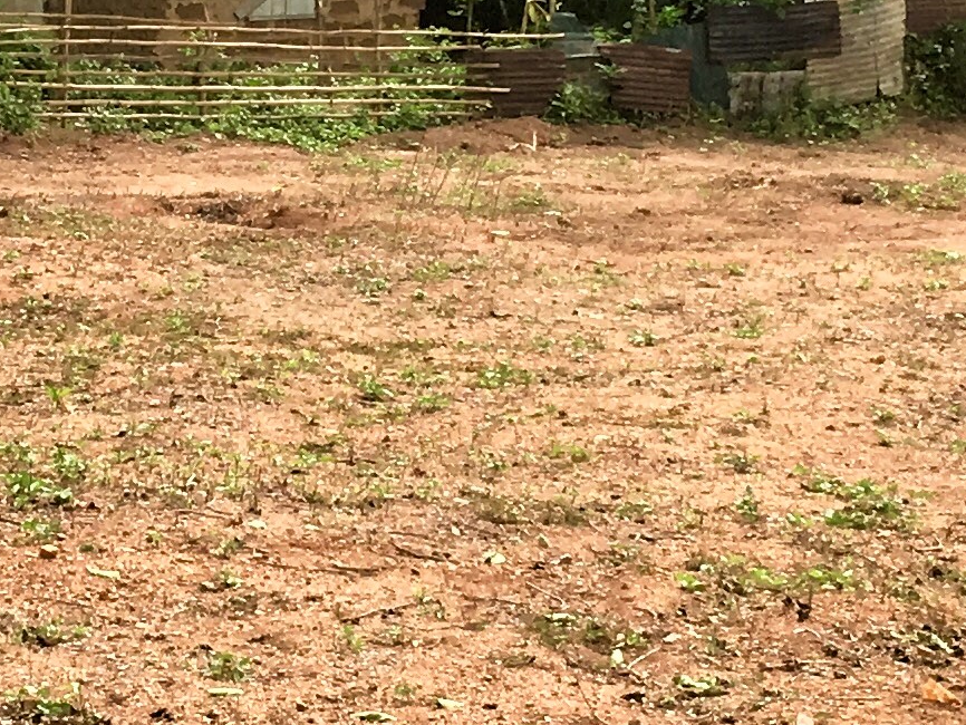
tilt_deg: -8.5
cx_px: 286
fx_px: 3768
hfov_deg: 14.6
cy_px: 76
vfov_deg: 10.9
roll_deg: +0.6
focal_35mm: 135
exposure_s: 1/999
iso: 25
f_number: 2.2
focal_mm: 4.15
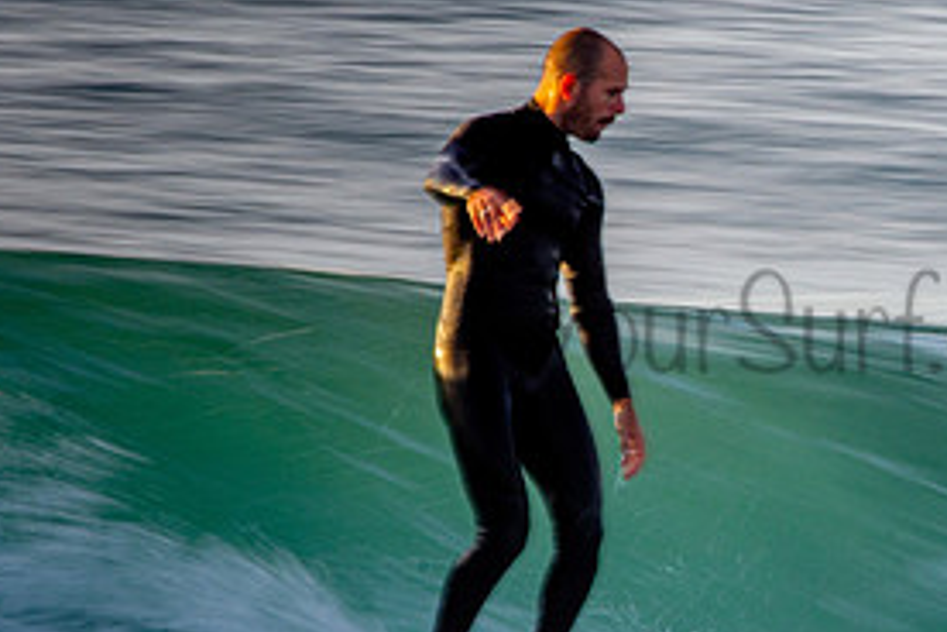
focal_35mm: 1829
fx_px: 48109
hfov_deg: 1.1
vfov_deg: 0.8
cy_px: 284
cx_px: 903
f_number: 20
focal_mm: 500
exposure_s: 1/20
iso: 100
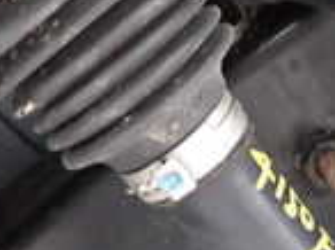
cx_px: 248
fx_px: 995
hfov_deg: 19.0
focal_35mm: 103
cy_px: 356
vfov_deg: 13.6
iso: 640
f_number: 2
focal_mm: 4.5
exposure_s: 1/30
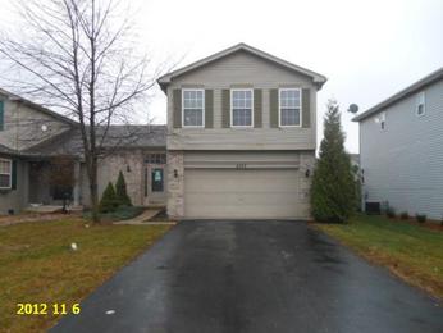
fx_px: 320
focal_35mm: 25
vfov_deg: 54.9
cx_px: 222
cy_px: 166
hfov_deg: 69.4
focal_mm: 4.5
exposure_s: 1/30
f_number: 3.2
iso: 320
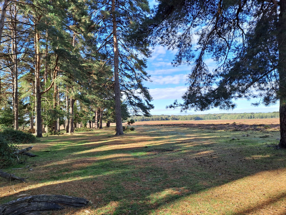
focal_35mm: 25
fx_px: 207
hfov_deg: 69.4
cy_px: 108
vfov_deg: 54.9
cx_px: 143
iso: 32
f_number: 1.8
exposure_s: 1/564
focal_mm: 4.65
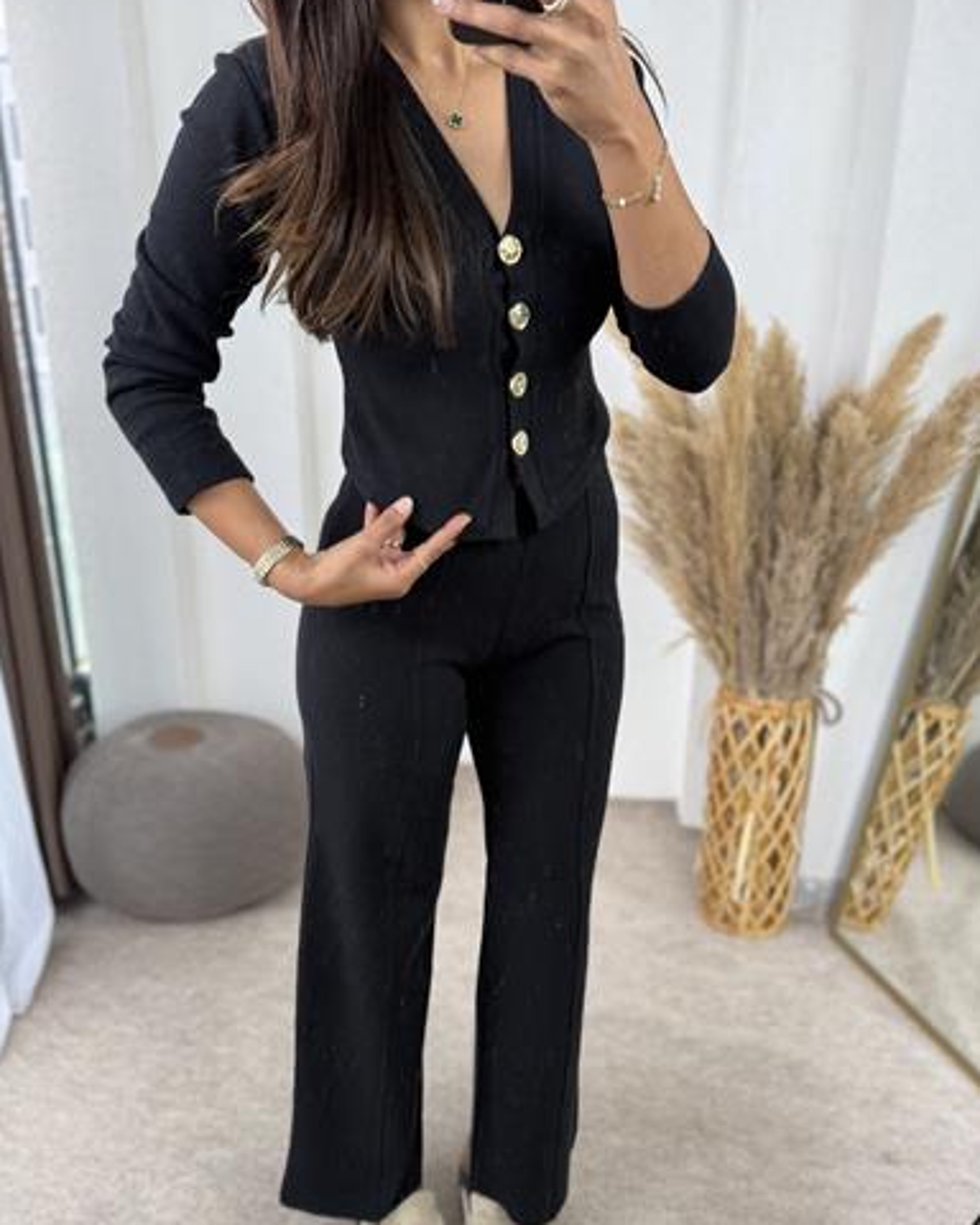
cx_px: 503
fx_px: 943
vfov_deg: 66.0
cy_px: 644
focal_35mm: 26
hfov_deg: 54.9
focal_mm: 6.76
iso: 125
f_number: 1.78
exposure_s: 1/50
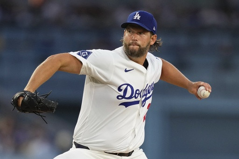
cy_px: 80
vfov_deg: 3.4
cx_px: 120
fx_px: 2655
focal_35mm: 400
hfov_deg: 5.2
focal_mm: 400
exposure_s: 1/2500
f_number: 2.8
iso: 1600
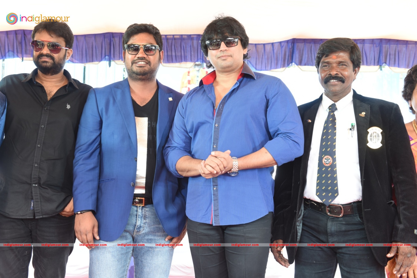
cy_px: 139
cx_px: 208
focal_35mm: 50
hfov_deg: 39.6
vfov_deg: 27.0
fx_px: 579
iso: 500
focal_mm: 50
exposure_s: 1/60
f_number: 6.3
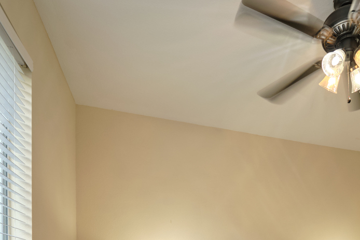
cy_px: 275
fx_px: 280
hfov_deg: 62.3
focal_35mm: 28
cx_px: 264
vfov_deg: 37.4
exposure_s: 1/60
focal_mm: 8
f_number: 2.8
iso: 320
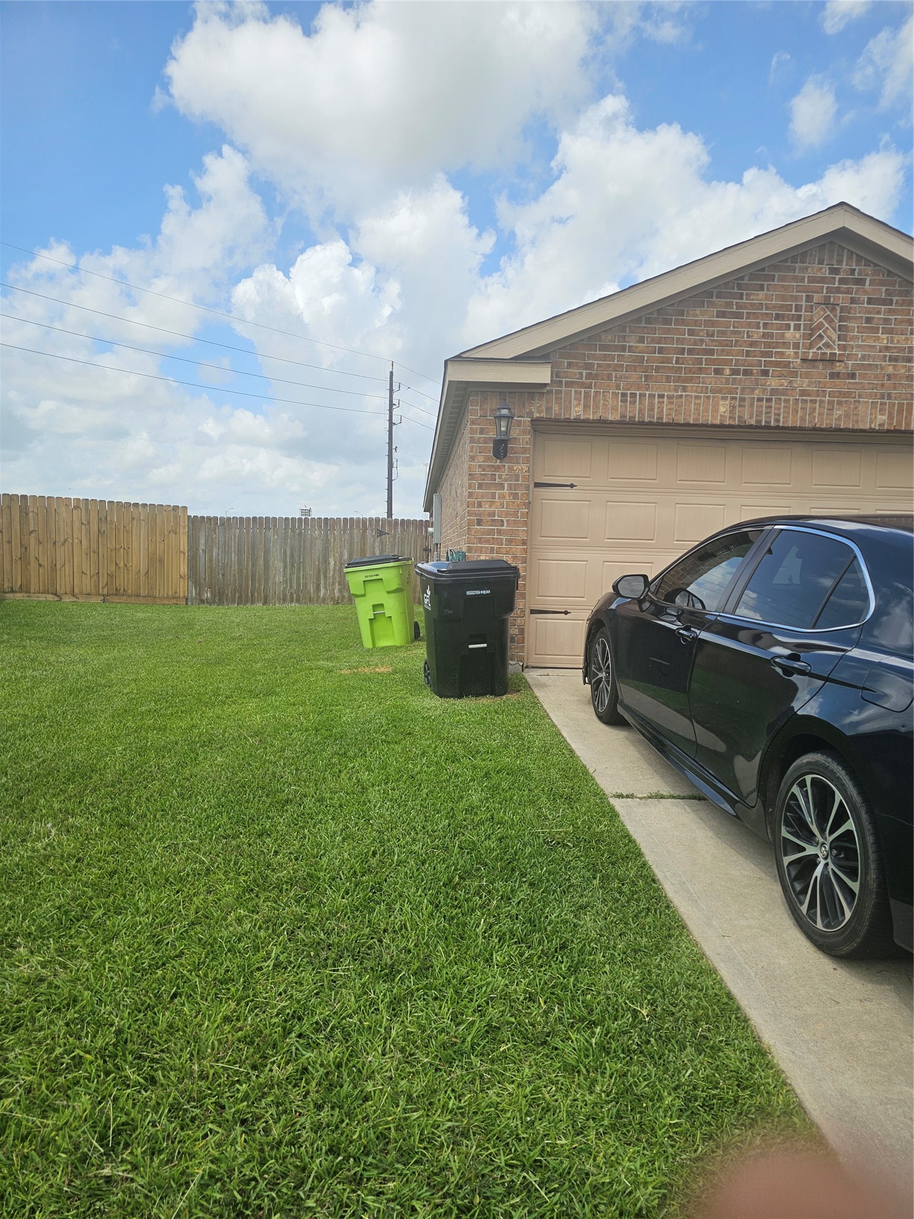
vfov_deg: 73.9
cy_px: 610
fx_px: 810
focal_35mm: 23
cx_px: 457
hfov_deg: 58.9
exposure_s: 1/864
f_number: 1.7
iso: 10
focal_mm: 6.3
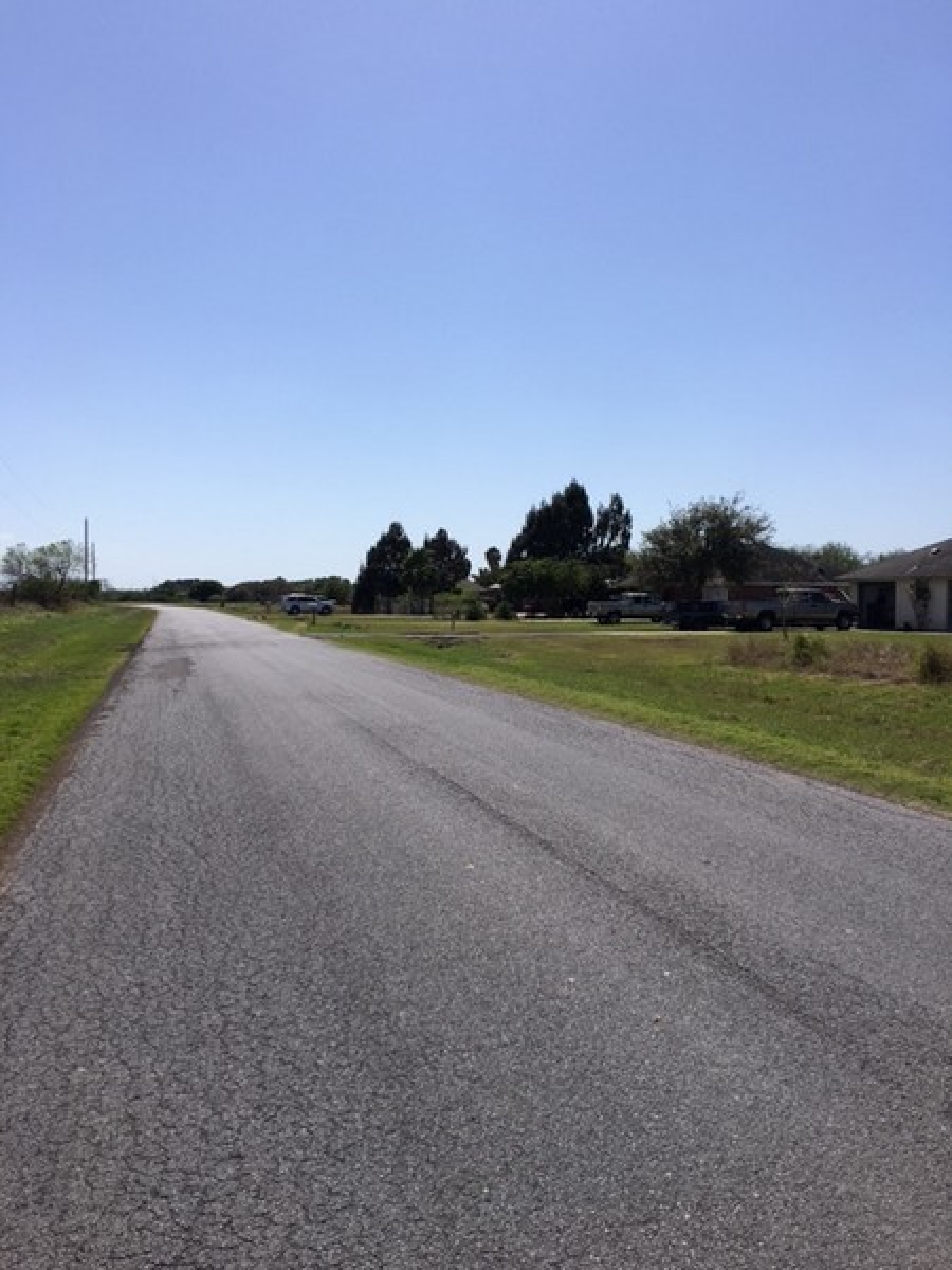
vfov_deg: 61.7
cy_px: 635
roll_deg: +0.0
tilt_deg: +0.1
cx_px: 476
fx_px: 1063
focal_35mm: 29
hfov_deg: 48.2
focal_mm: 4.15
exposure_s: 1/2481
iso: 25
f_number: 2.2
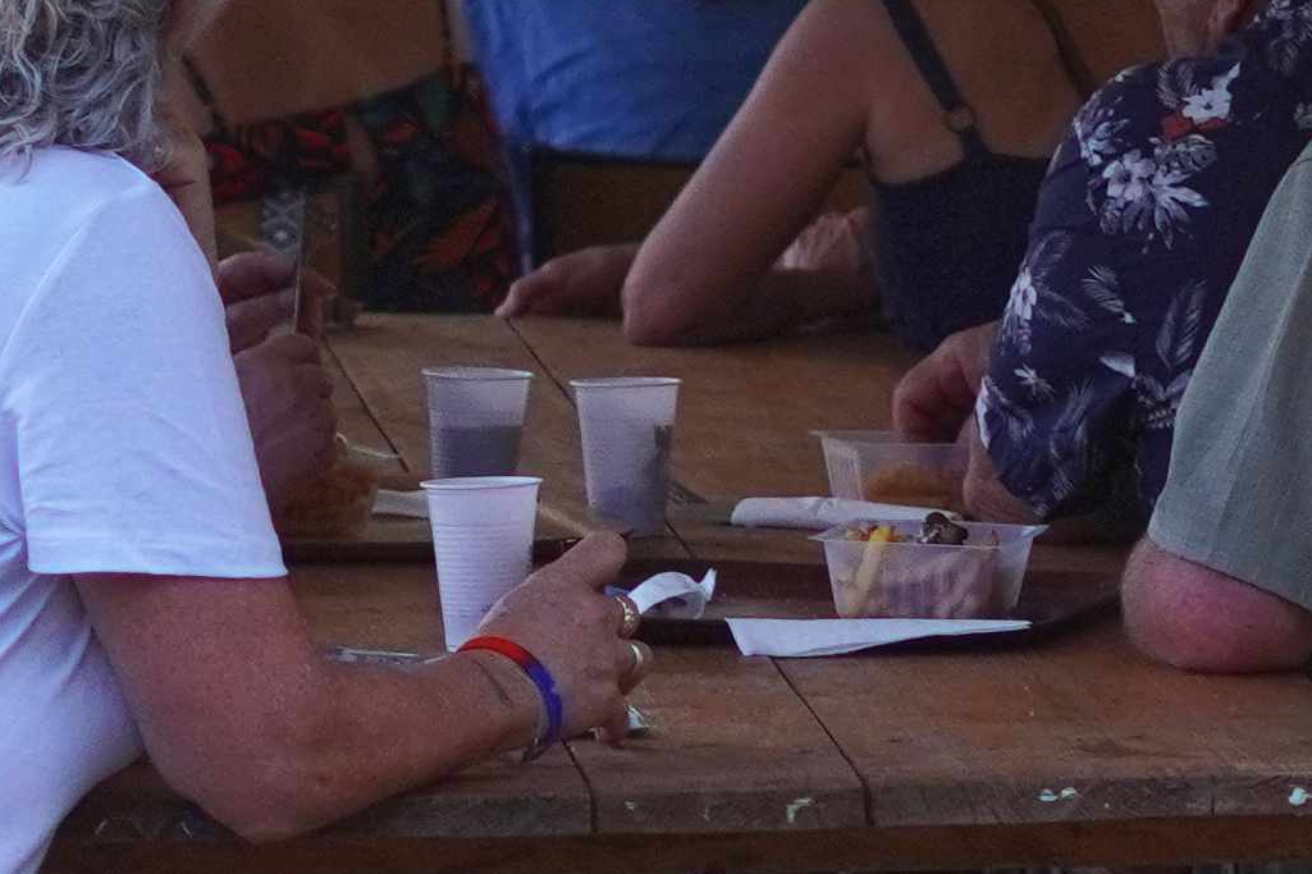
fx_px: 15995
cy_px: -73
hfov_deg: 4.7
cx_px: 1289
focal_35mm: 439
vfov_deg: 3.1
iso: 400
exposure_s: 1/320
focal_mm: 50
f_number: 2.5
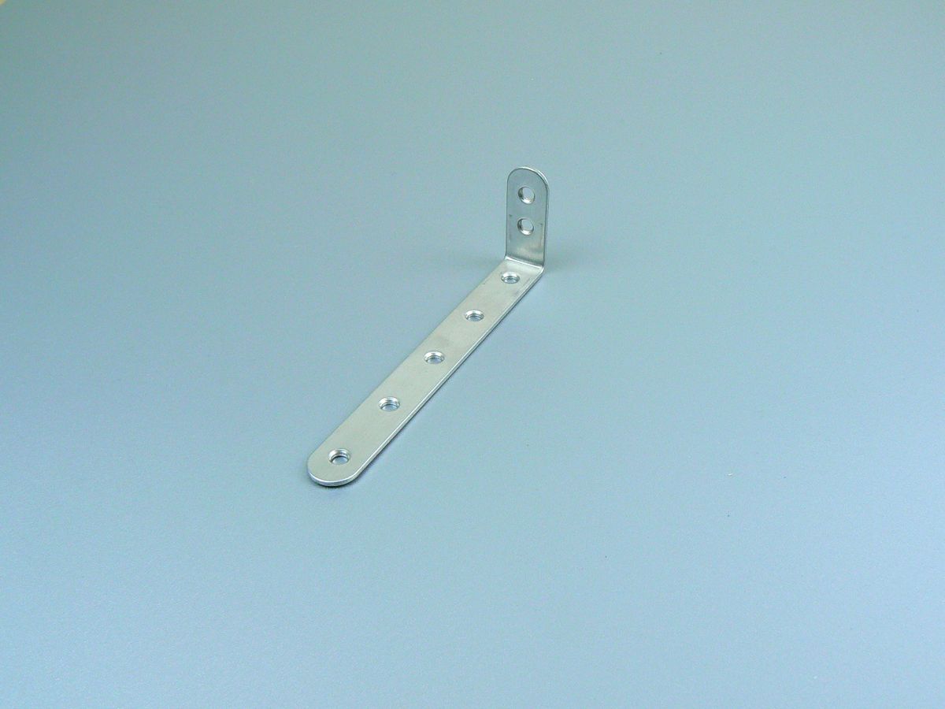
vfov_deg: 39.7
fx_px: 983
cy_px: 354
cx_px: 472
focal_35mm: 36
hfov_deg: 51.4
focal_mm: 6
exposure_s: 1/40
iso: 200
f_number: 8
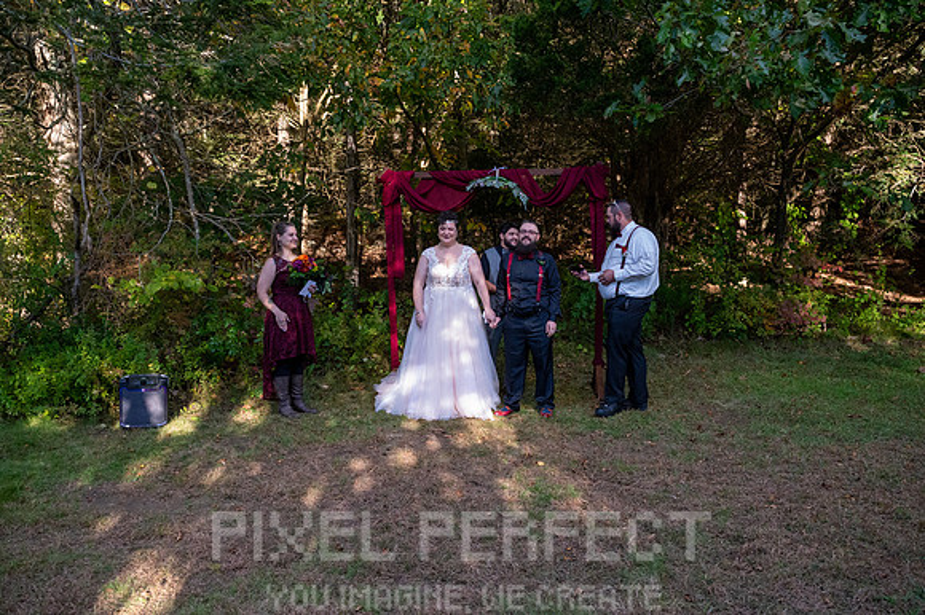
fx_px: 796
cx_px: 462
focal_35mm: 31
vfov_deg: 42.3
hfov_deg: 60.3
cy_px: 308
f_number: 4
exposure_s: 1/5000
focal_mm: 31
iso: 6400
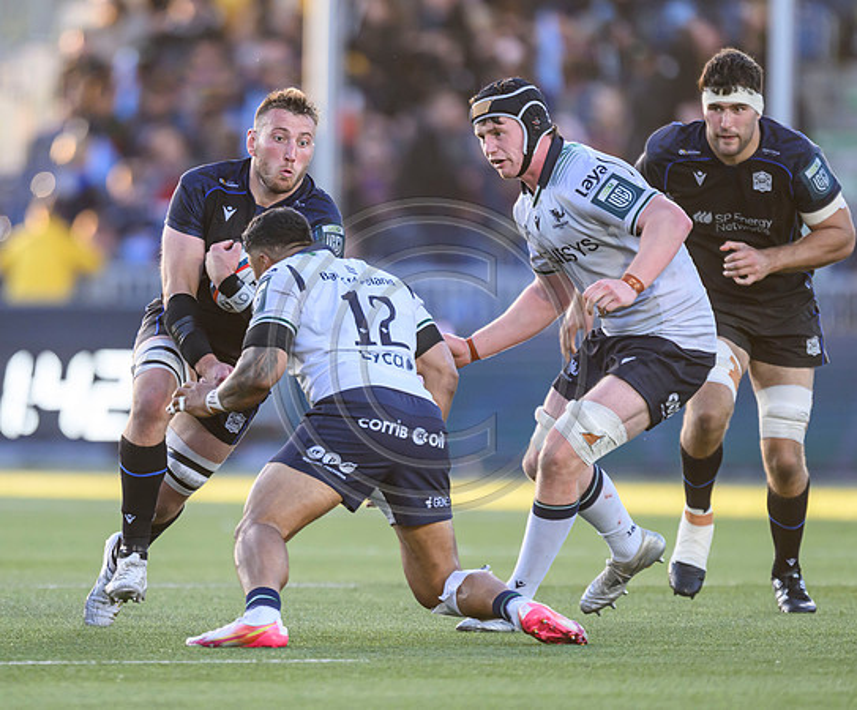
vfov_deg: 2.1
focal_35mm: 763
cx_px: 231
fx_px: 19623
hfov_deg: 2.5
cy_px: 378
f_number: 4
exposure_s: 1/1250
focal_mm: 560
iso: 1600
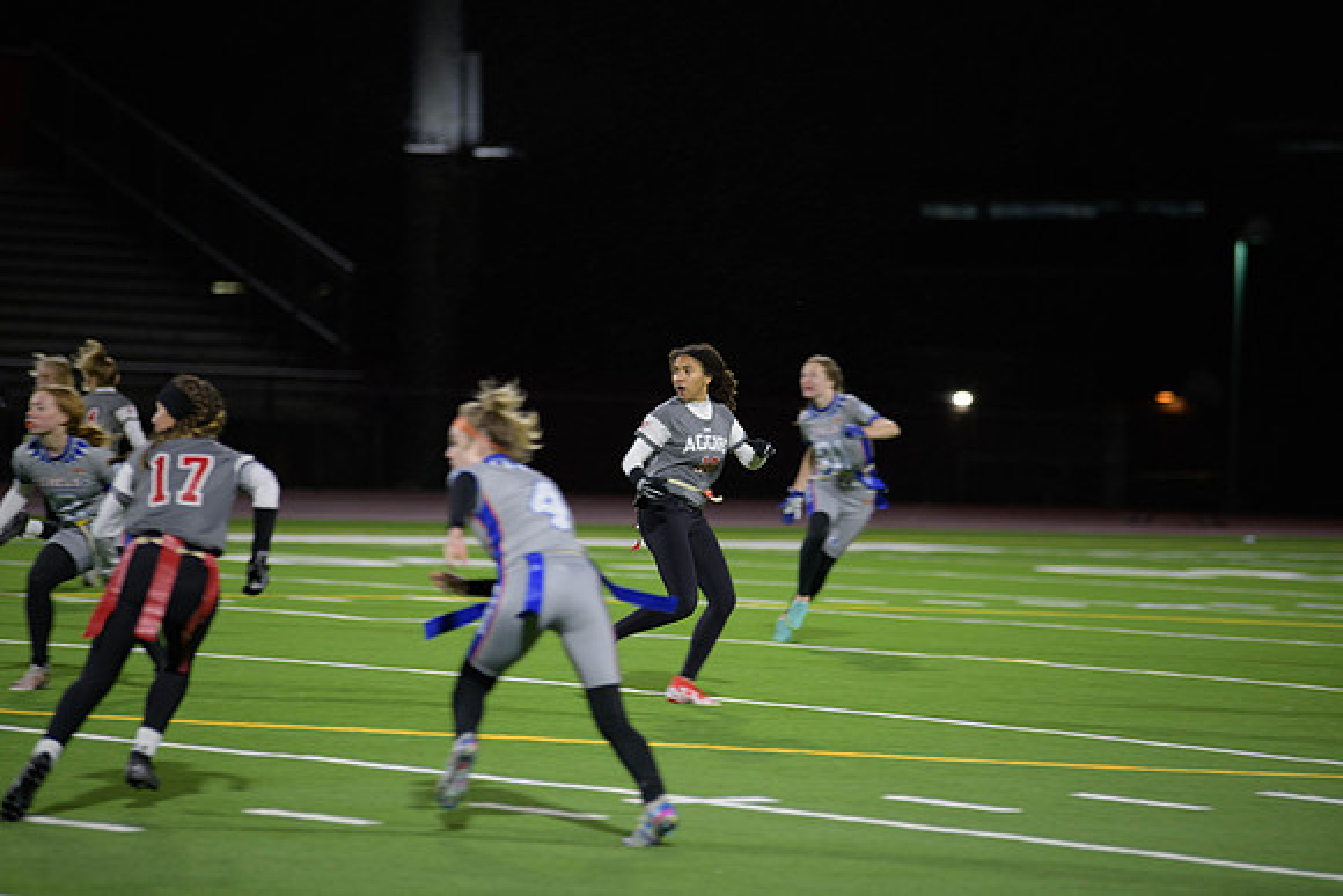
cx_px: 672
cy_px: 448
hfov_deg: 11.7
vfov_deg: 7.9
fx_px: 6530
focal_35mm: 175
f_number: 2.8
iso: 900
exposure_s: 1/200
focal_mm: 175
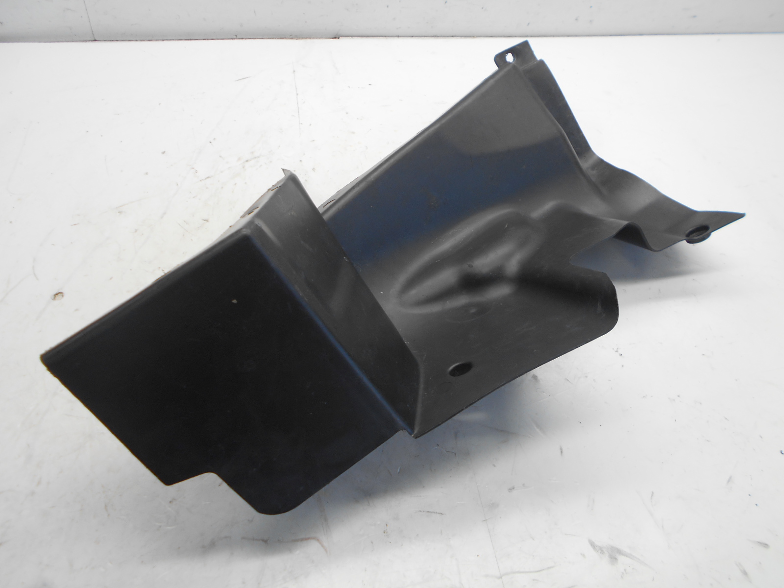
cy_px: 294
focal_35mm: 26
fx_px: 589
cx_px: 392
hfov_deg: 67.3
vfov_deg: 53.1
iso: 80
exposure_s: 1/40
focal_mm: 4.6
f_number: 3.2
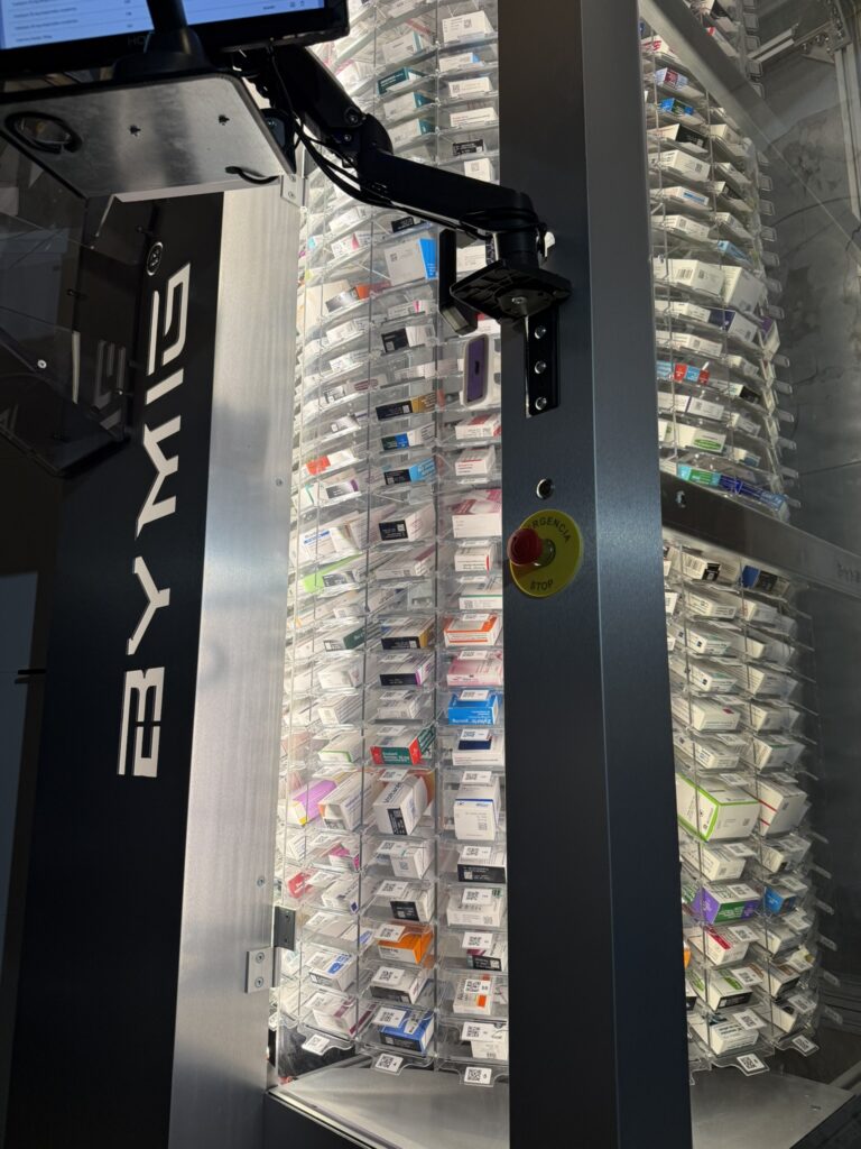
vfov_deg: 71.6
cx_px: 430
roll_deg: -0.8
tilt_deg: +12.1
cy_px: 574
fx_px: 796
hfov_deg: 56.8
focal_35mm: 24
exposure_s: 1/100
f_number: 1.78
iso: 100
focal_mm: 6.76
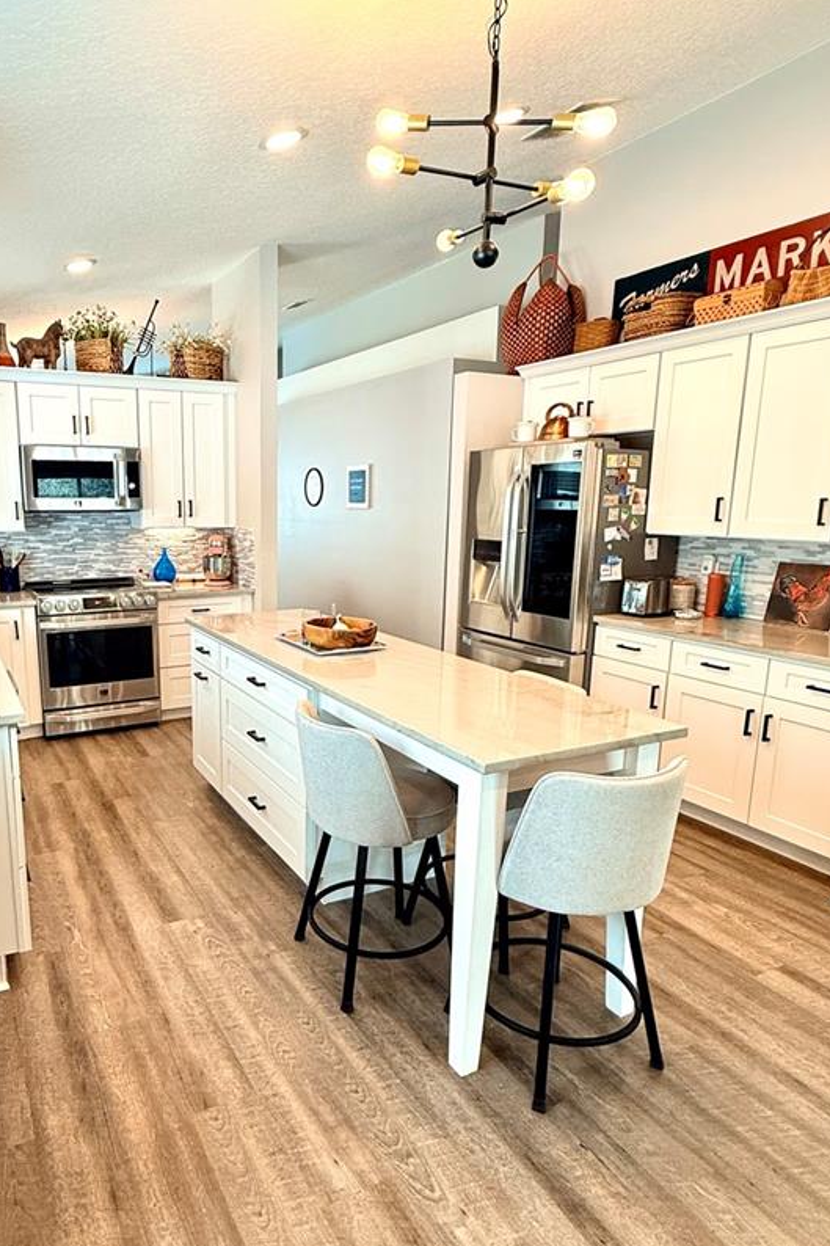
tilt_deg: -11.1
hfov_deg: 55.9
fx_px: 761
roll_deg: -0.5
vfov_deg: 78.5
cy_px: 654
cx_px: 273
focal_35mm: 22
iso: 160
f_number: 2.2
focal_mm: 2.22
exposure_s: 1/120
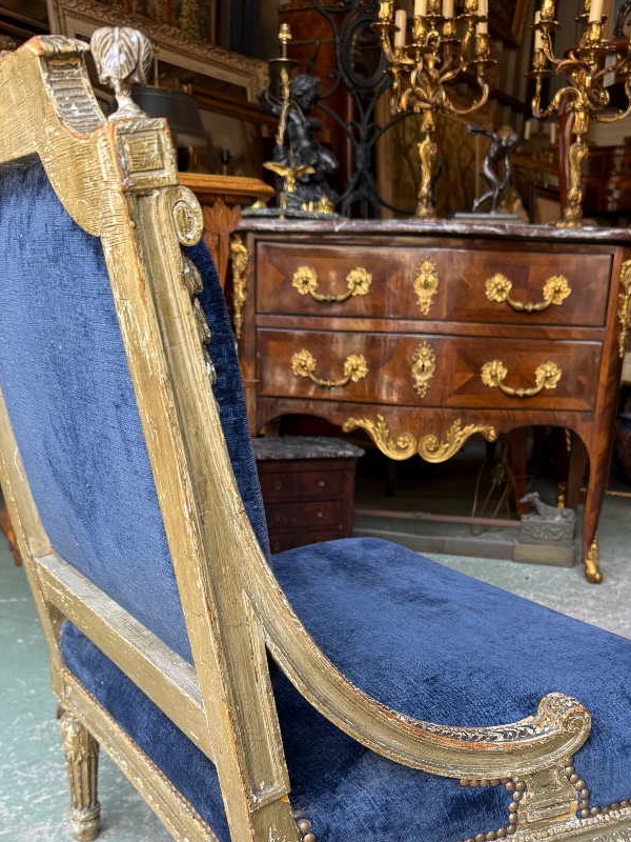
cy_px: 584
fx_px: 875
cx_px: 349
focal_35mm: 36
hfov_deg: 39.6
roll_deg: -3.0
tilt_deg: -16.1
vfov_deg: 50.1
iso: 64
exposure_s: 1/203
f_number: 1.78
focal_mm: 6.76
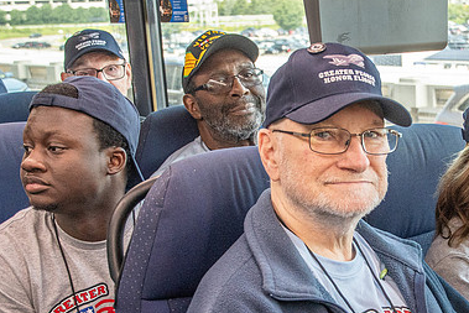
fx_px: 886
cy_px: 225
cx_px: 353
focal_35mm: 68
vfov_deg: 19.9
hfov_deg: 29.2
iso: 1000
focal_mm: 22
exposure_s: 1/250
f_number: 3.5
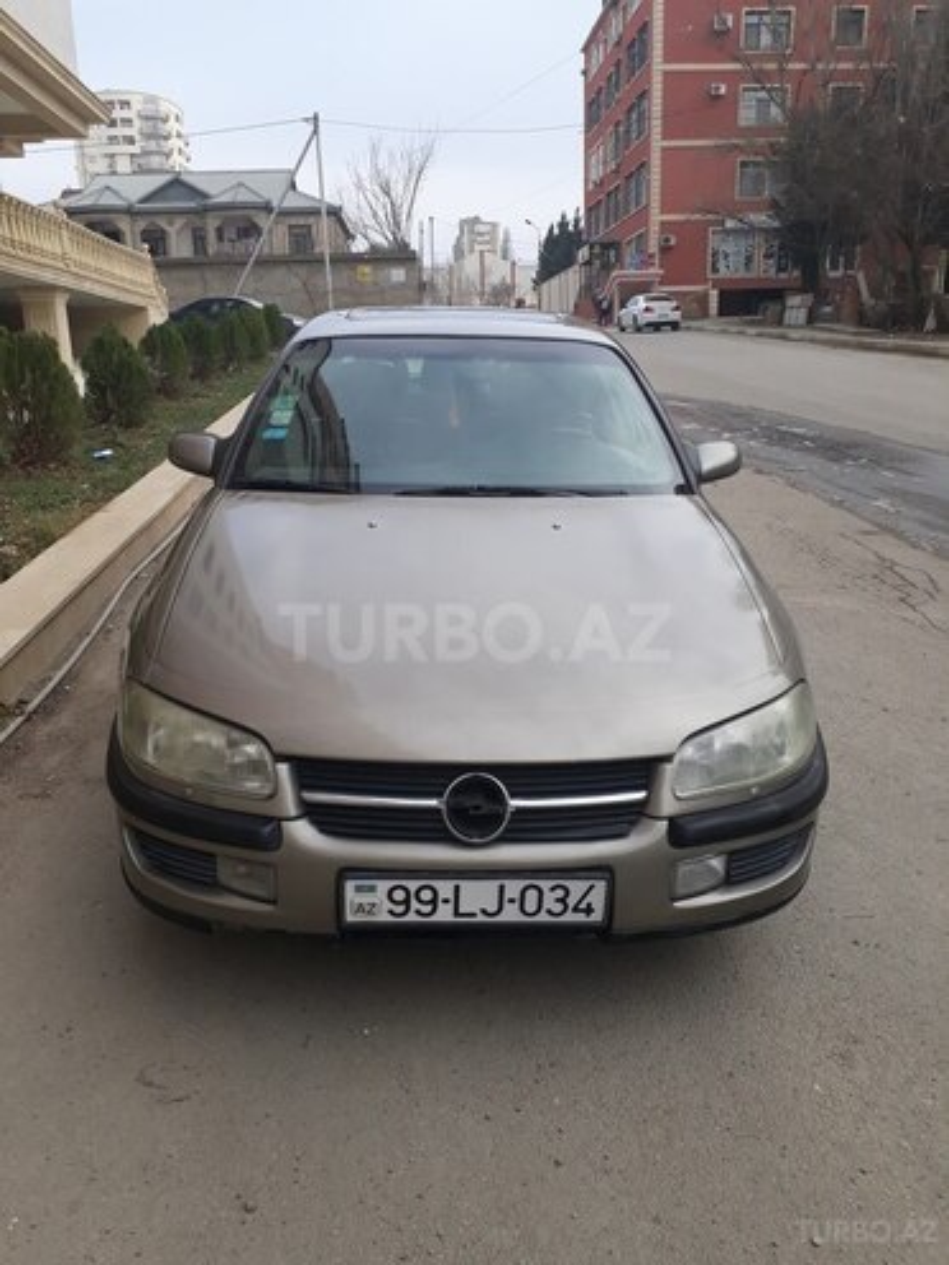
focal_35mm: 27
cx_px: 474
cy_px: 632
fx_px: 987
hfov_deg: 51.4
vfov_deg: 65.3
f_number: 1.9
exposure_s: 1/546
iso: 40
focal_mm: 3.6
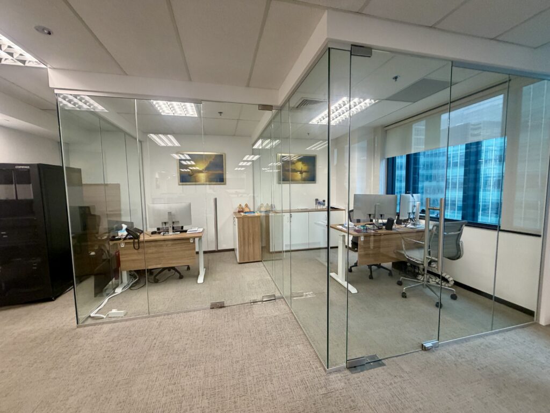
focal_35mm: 14
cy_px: 206
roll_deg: +1.1
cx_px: 275
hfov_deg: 102.1
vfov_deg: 85.7
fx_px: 222
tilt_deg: -4.0
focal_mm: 2.22
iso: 250
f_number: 2.2
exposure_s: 1/100
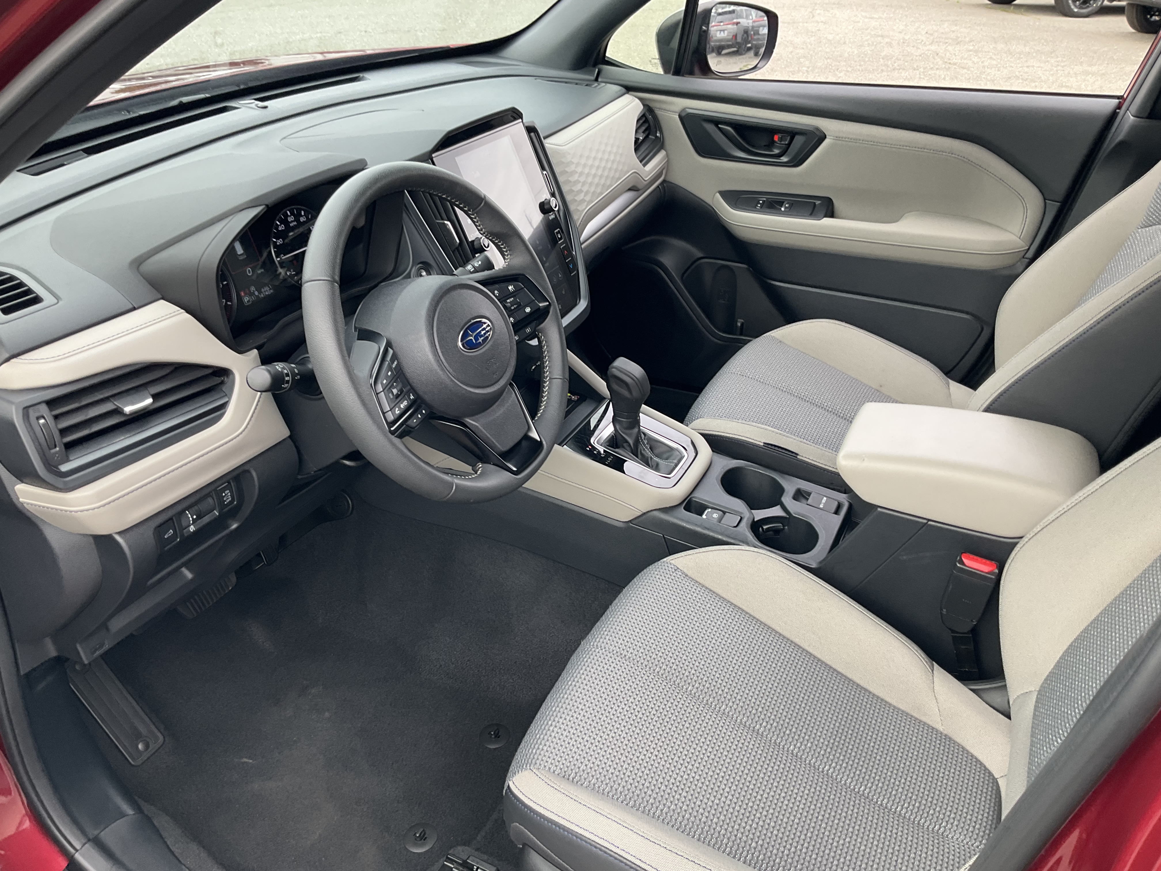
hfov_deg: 61.7
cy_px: 436
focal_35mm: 29
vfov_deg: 48.2
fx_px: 973
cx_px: 580
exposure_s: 1/122
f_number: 1.8
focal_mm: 3
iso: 25
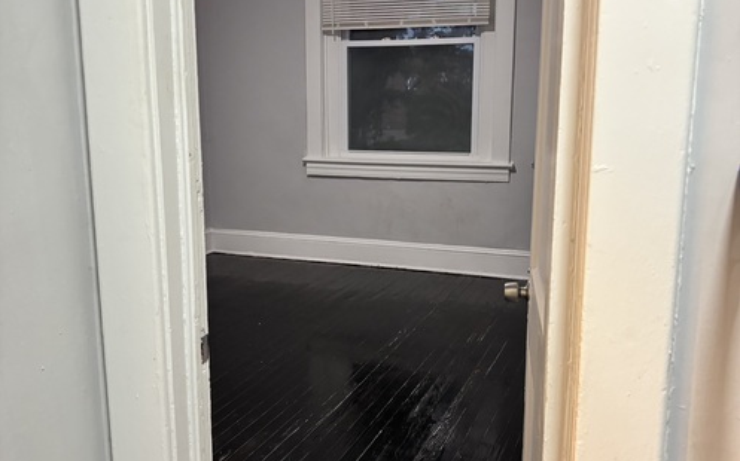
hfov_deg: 52.8
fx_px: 746
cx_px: 369
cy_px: 227
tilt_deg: -10.6
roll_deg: +0.1
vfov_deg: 34.4
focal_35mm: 37
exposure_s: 1/60
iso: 320
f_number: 1.6
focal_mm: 5.96
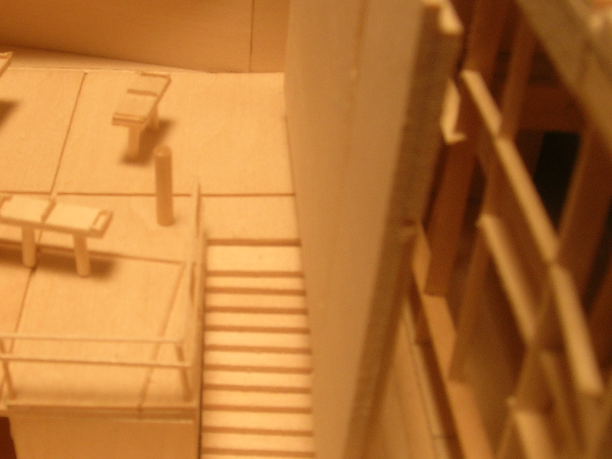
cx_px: 173
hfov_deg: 17.6
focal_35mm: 111
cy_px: 215
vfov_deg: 13.3
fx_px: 1963
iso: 50
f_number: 5.6
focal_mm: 5.8
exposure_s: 1/30
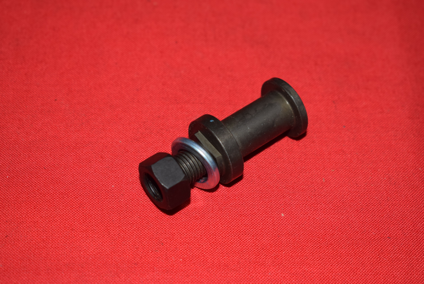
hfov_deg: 24.6
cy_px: 142
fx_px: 972
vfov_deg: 16.6
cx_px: 212
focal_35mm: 82
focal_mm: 55
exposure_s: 1/200
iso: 400
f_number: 5.6
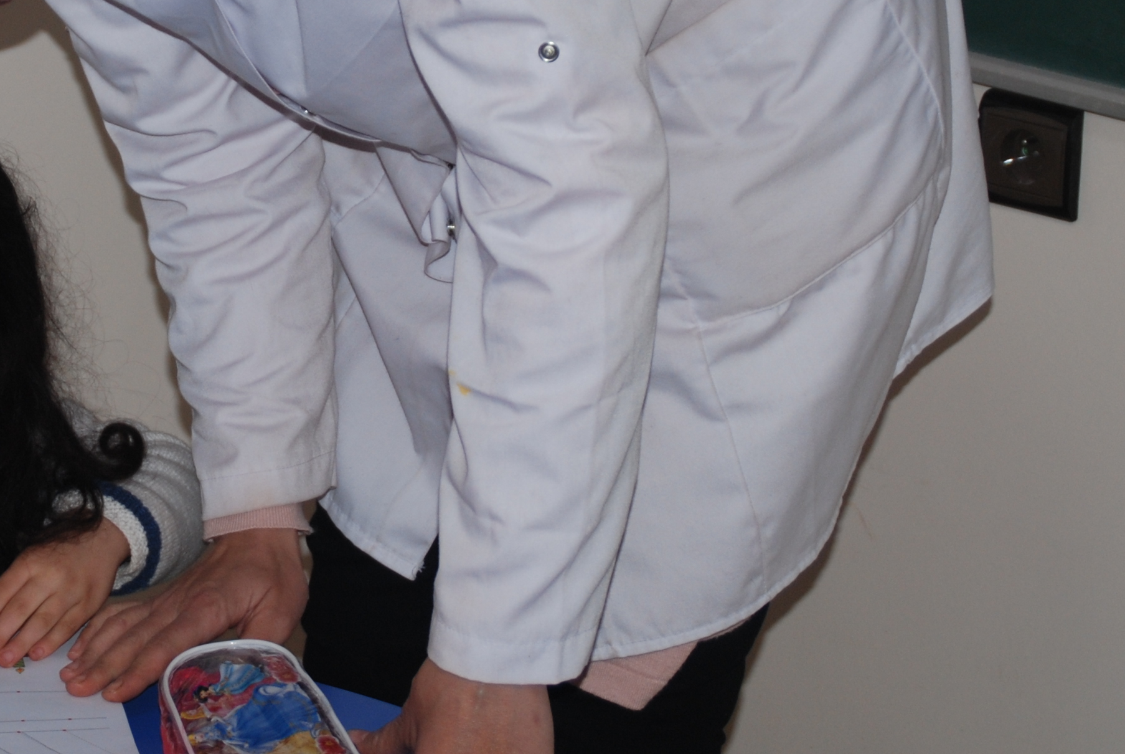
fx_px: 4224
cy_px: 131
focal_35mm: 135
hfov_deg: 15.1
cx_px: 198
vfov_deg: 10.2
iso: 200
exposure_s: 1/60
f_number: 4.5
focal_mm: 42
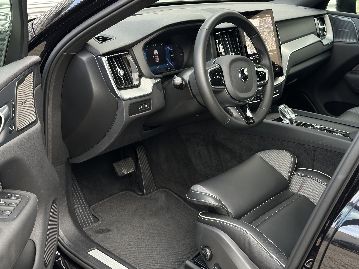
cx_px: 180
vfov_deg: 30.3
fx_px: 498
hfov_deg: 39.7
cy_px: 134
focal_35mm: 48
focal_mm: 6.86
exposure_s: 1/121
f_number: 1.78
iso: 64
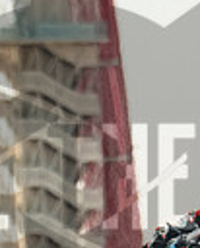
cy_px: 179
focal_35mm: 1983
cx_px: 70
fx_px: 14620
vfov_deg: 1.0
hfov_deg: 0.8
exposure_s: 1/2500
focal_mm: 312
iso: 1000
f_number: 5.2
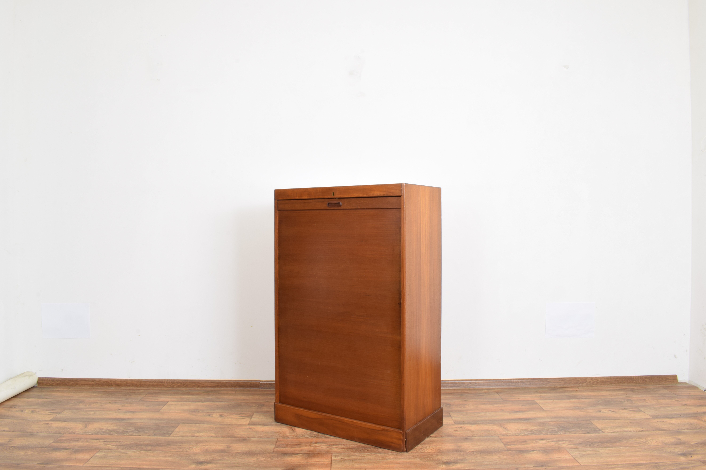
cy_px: 235
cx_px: 353
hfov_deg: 67.4
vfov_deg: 47.9
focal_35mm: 27
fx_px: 529
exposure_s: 4
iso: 100
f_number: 22
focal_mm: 18
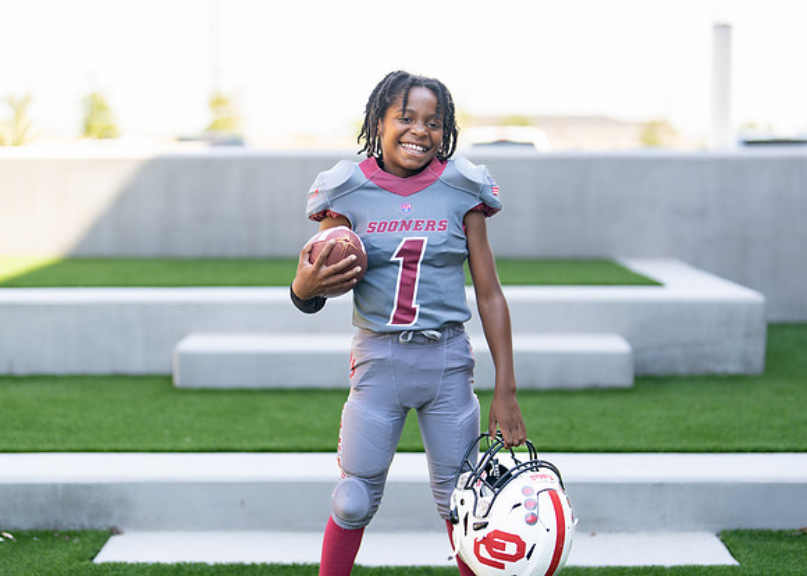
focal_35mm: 66
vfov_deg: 21.7
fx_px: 1503
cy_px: 265
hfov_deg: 30.1
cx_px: 395
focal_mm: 50
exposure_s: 1/1600
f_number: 1.2
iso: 100
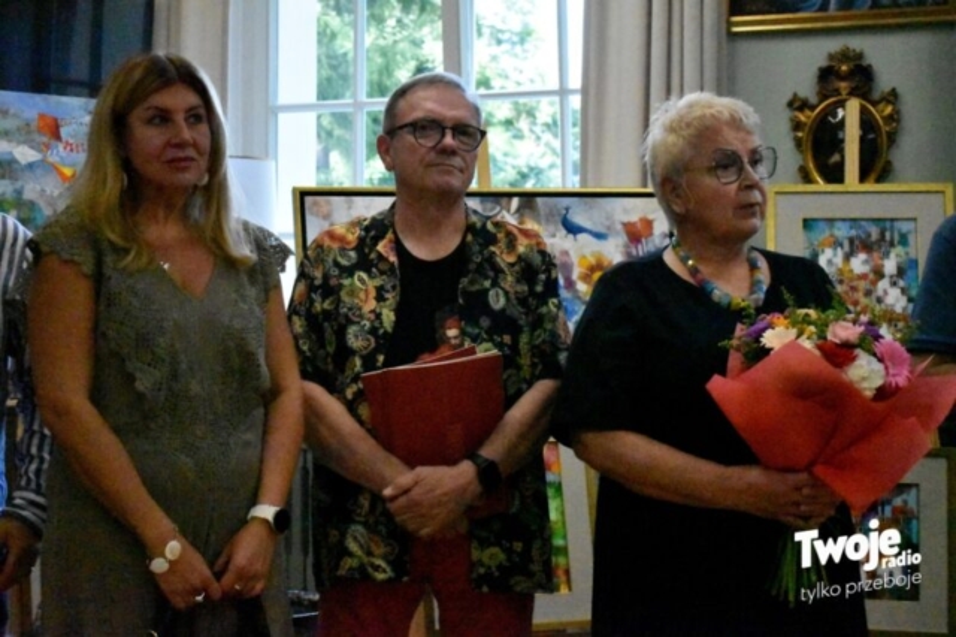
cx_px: 478
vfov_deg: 25.7
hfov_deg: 37.9
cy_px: 318
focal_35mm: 52
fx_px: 1393
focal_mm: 35
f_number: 4.5
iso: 25600
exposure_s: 1/4000
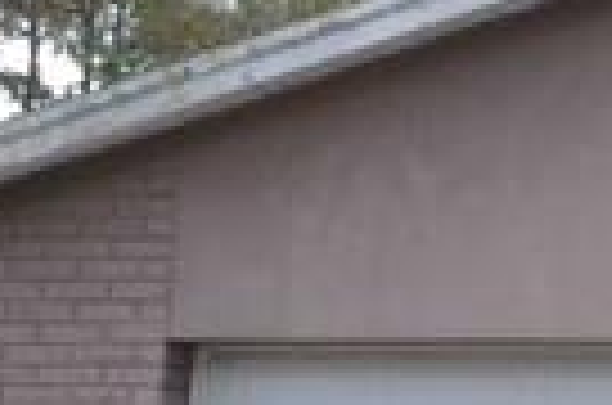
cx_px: 1840
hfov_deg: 8.5
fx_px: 3460
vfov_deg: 6.7
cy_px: 22
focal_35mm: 204
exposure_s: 1/640
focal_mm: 18
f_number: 13
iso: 1600
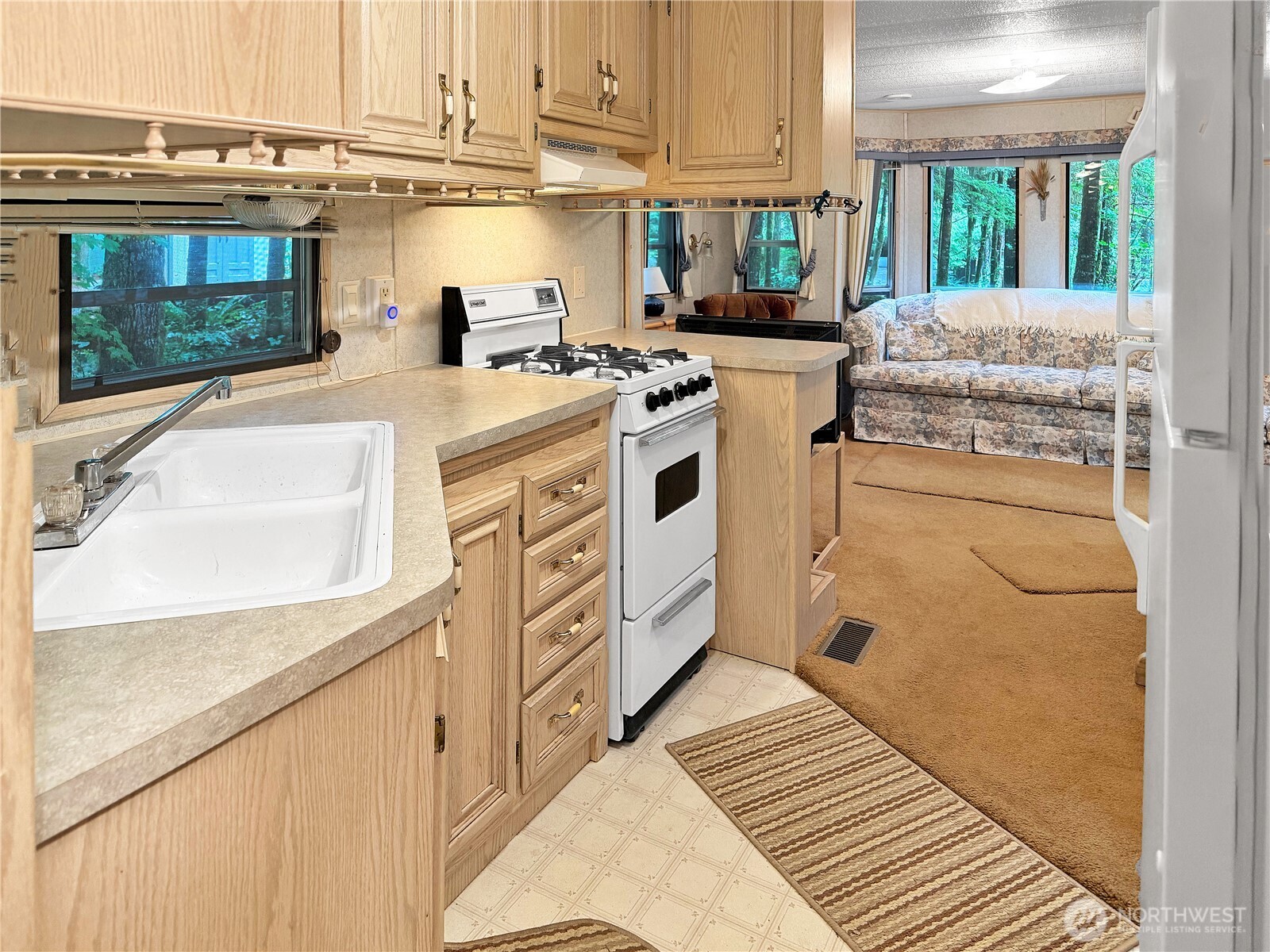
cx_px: 635
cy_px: 476
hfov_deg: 71.6
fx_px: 881
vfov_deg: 56.8
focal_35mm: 24
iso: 250
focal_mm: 6.76
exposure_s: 1/60
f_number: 1.78
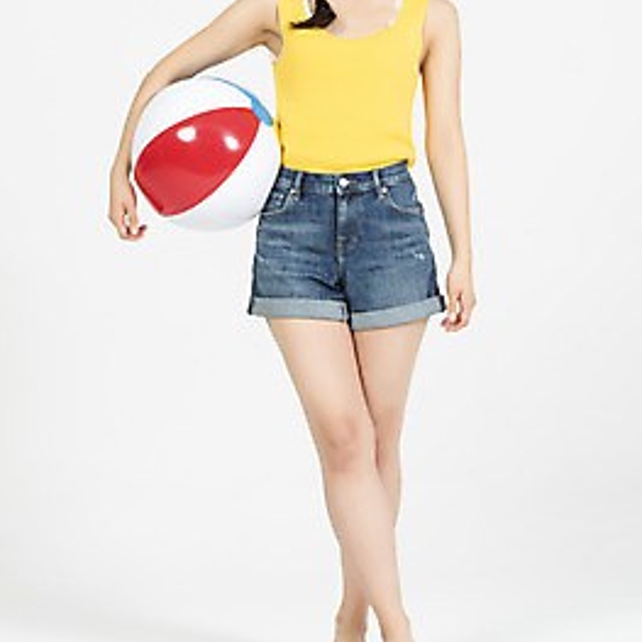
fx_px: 2497
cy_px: 254
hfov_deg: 14.7
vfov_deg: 14.6
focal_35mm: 119
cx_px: 323
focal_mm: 92
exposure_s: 1/125
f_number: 13
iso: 100
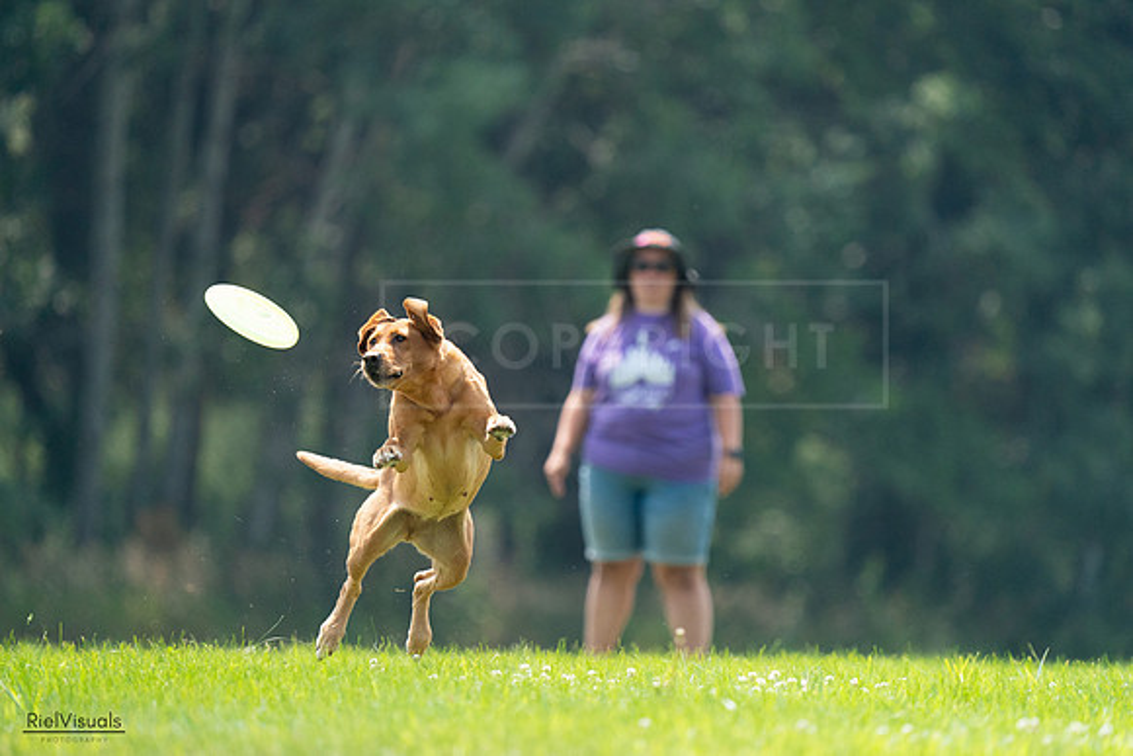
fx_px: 15928
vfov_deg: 2.7
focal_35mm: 506
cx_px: 566
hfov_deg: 4.1
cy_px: 378
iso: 3200
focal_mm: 506
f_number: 6.3
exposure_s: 1/4000
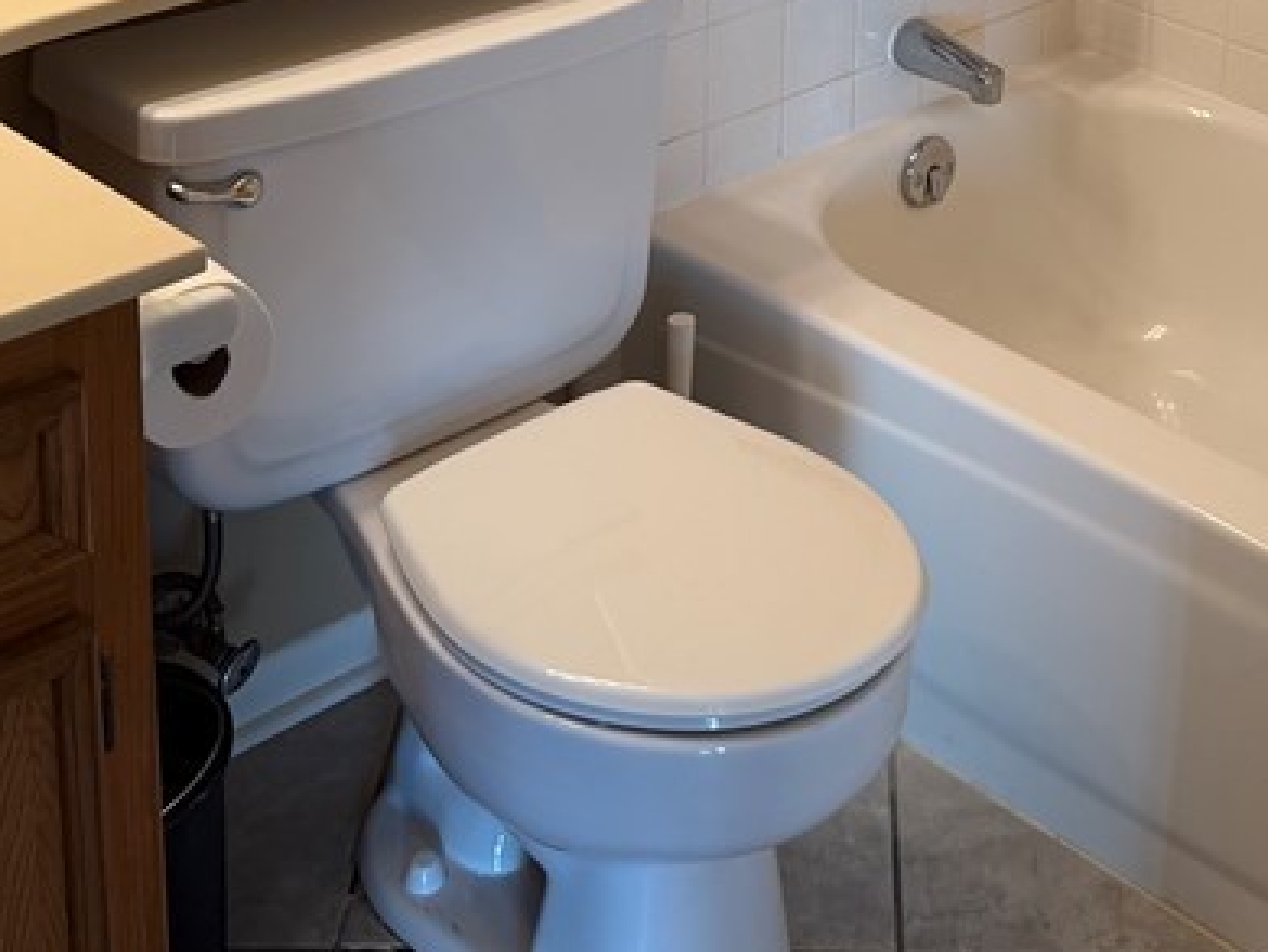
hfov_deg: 30.2
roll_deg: -3.1
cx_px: 959
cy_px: -205
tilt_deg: -14.6
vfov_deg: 21.6
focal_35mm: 63
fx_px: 2309
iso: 125
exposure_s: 1/60
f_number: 1.78
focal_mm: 6.76
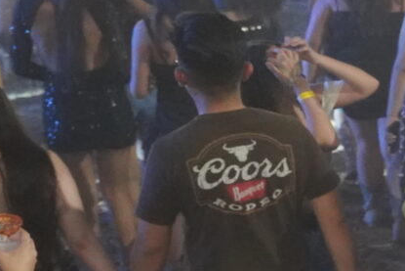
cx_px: 977
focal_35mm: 153
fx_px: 1722
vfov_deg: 8.8
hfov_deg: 11.2
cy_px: 360
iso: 12800
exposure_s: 1/160
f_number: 3.5
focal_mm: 31
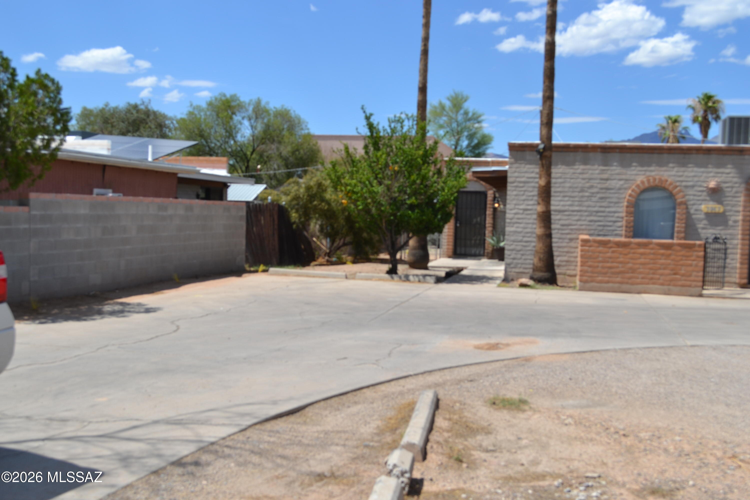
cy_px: 250
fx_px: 812
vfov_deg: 34.2
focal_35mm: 39
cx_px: 375
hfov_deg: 49.6
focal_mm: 26
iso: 100
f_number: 8
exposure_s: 1/250
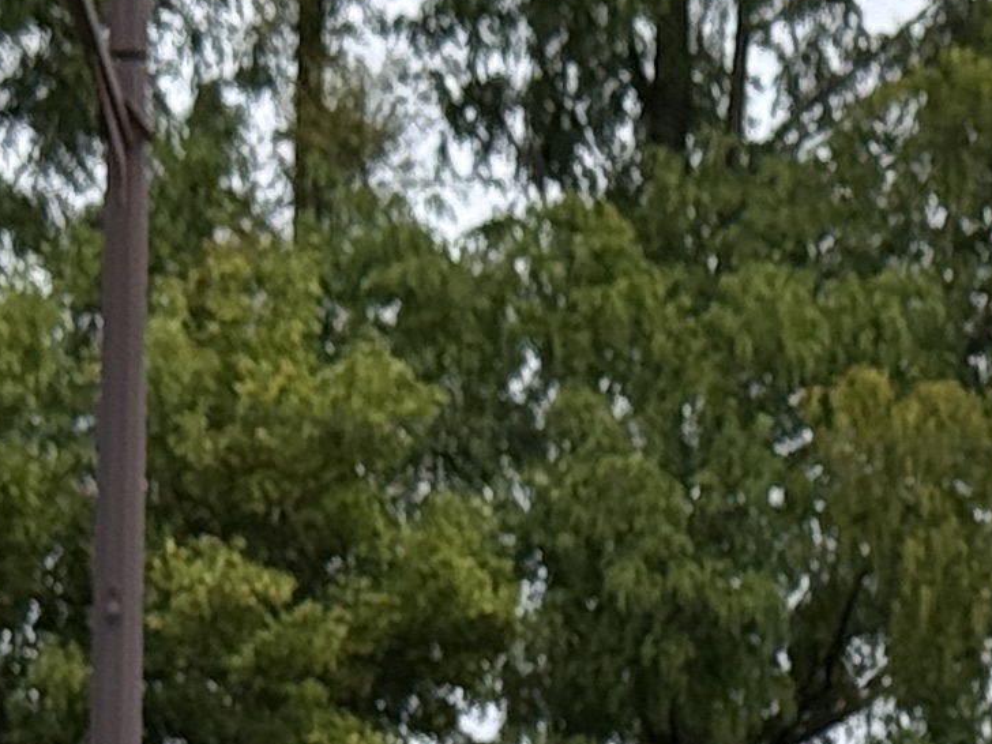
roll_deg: -1.4
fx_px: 7623
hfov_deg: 7.4
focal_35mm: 266
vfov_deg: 5.3
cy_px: 2018
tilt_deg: +2.7
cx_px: 1333
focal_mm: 6.76
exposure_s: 1/4329
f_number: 1.78
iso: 64
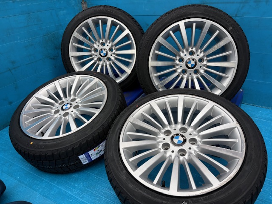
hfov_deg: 67.3
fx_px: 204
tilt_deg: -26.8
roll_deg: +1.8
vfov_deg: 53.1
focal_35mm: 26
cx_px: 136
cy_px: 102
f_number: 1.6
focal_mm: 5.96
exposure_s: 1/739
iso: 50
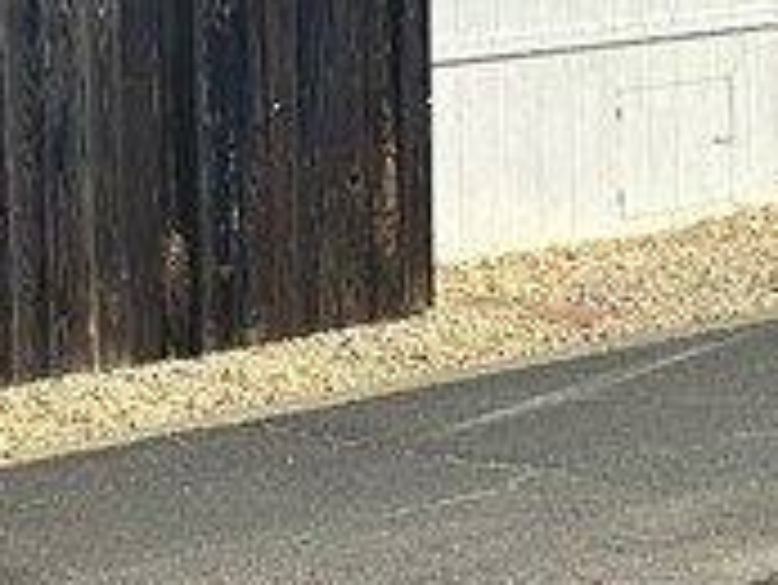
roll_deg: +0.6
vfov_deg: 10.2
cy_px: -194
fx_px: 3194
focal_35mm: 142
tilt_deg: -3.6
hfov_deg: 10.8
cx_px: 2105
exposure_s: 1/2809
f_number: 1.78
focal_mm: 6.86
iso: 80
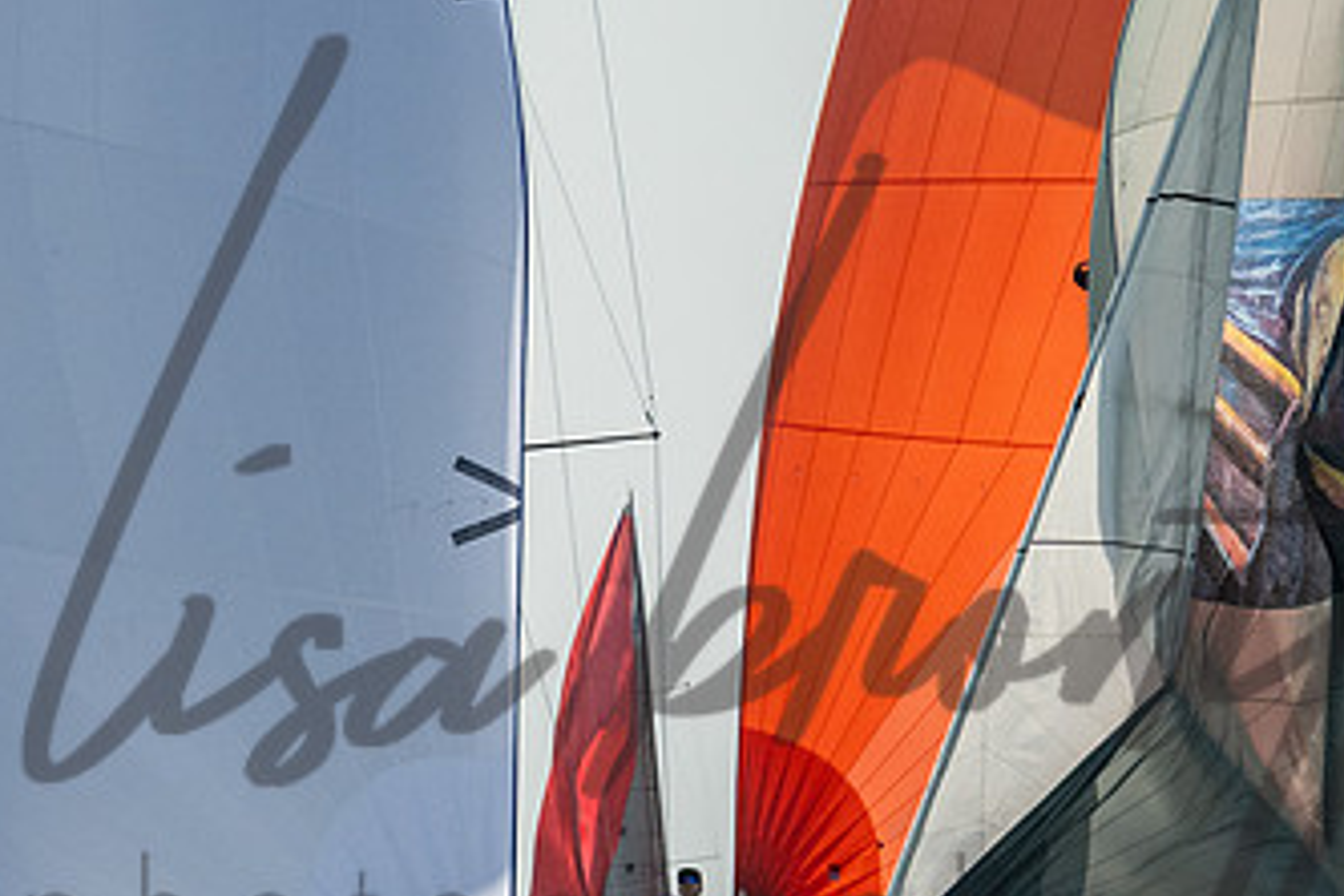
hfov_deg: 3.7
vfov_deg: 2.5
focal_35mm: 558
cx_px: 710
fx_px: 20830
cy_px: 319
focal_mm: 150
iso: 320
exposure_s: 1/1250
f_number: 6.3
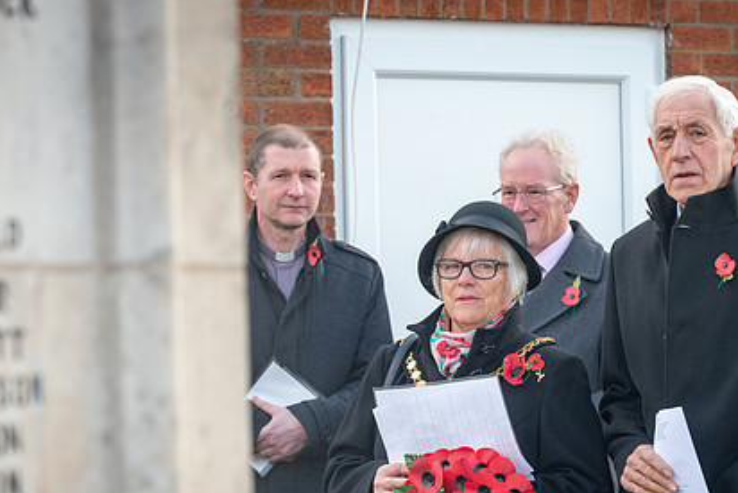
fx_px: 4327
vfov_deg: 6.5
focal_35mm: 211
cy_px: 342
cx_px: 448
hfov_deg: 9.7
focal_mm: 150
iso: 640
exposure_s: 1/250
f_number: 6.3
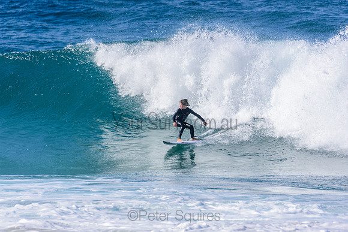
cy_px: 116
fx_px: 7251
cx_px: 174
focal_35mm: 750
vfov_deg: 1.8
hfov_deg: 2.7
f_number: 5.6
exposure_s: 1/2000
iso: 250
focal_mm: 500
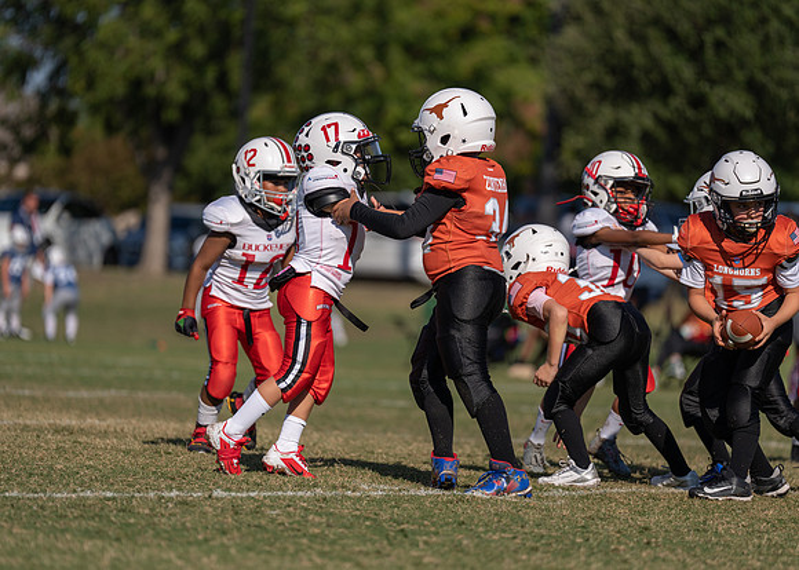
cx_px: 400
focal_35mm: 210
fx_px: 4754
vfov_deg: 6.9
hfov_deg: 9.6
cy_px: 285
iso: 100
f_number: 2.8
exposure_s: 1/3200
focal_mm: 200
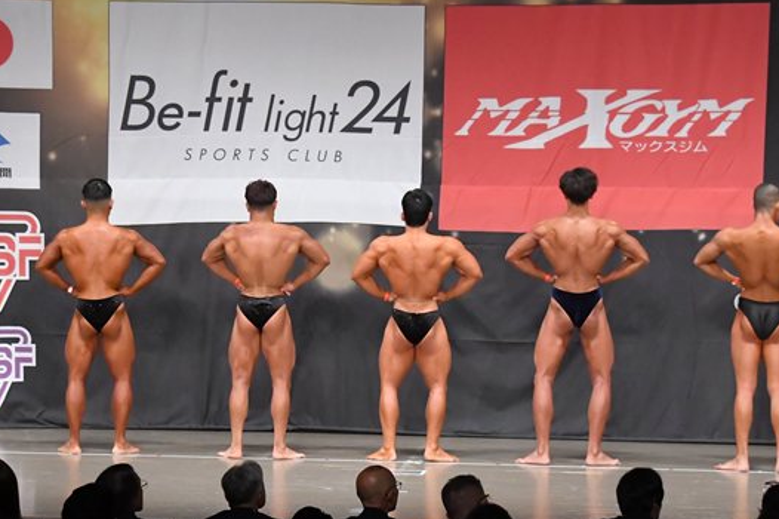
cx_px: 276
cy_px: 319
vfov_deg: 9.6
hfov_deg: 14.3
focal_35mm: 143
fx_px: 3092
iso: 6400
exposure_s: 1/400
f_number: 5.6
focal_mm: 65
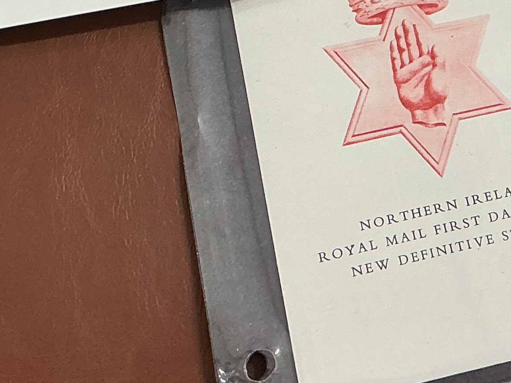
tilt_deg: -67.3
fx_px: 1476
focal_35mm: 100
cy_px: -133
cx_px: 454
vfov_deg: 14.1
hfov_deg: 19.3
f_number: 1.8
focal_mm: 3
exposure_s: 1/50
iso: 40
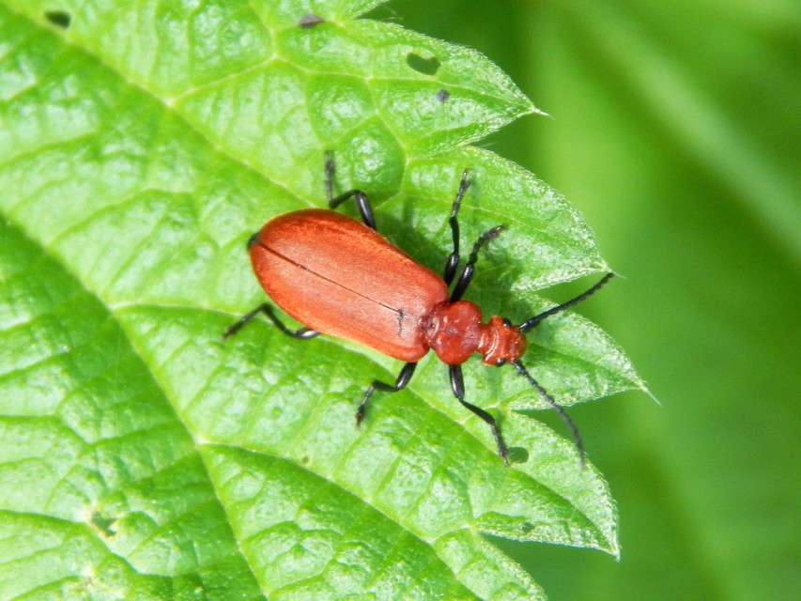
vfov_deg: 7.2
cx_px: 400
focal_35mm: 207
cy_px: 300
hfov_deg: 9.6
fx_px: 4791
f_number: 5.4
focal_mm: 37.1
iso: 400
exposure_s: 1/160
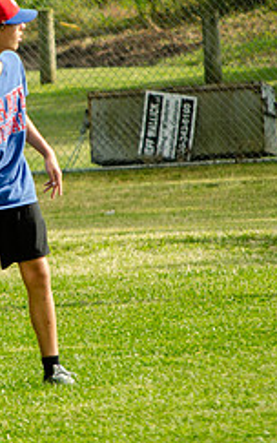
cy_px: 137
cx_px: -27
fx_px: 8800
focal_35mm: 729
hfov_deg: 1.8
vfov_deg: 2.9
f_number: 6.3
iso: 200
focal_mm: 200
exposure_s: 1/640
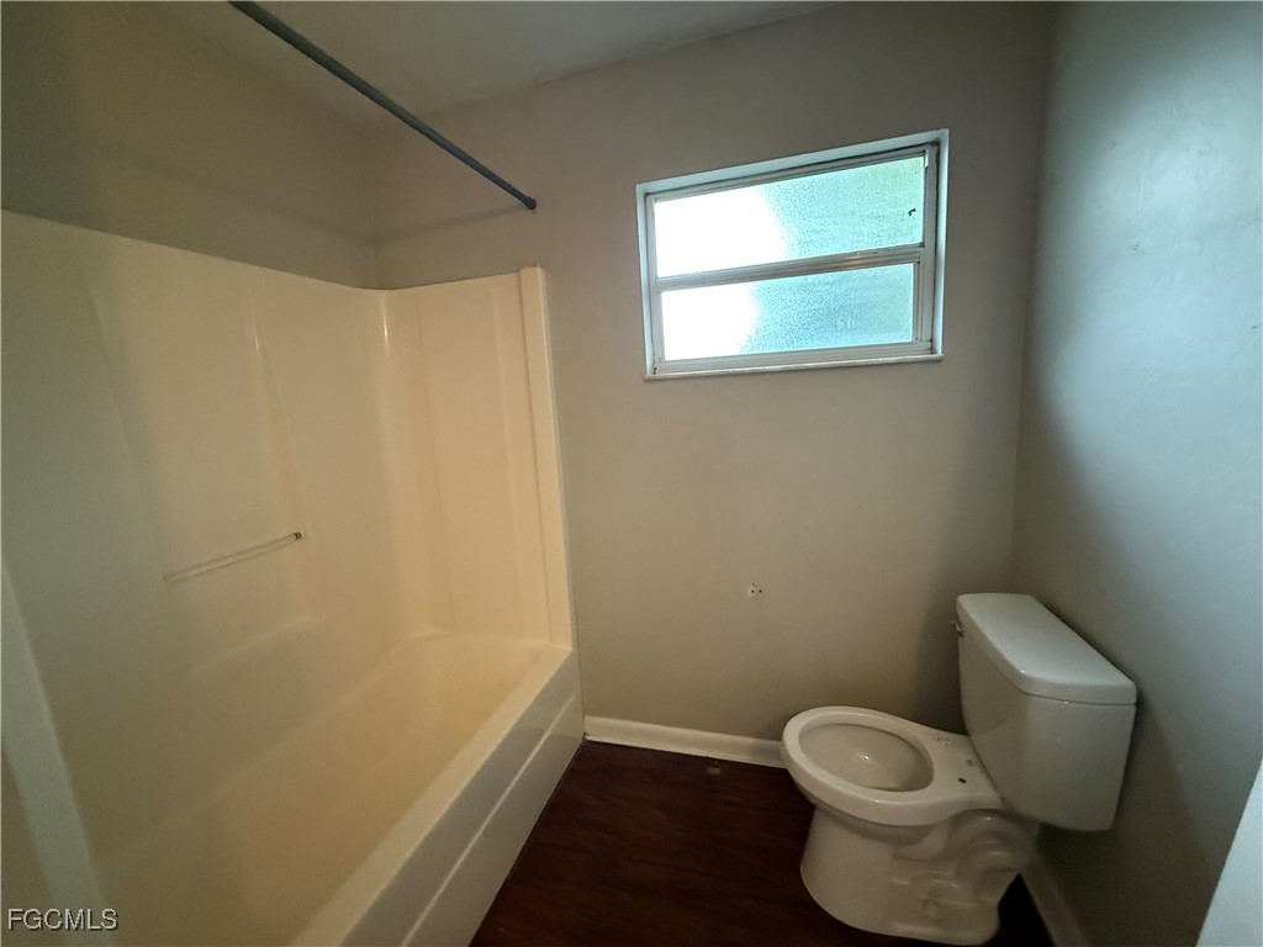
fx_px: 511
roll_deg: +3.7
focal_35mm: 14
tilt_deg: -8.6
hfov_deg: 102.1
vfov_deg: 85.7
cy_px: 474
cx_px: 632
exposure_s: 1/60
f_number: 2.2
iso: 800
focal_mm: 2.22
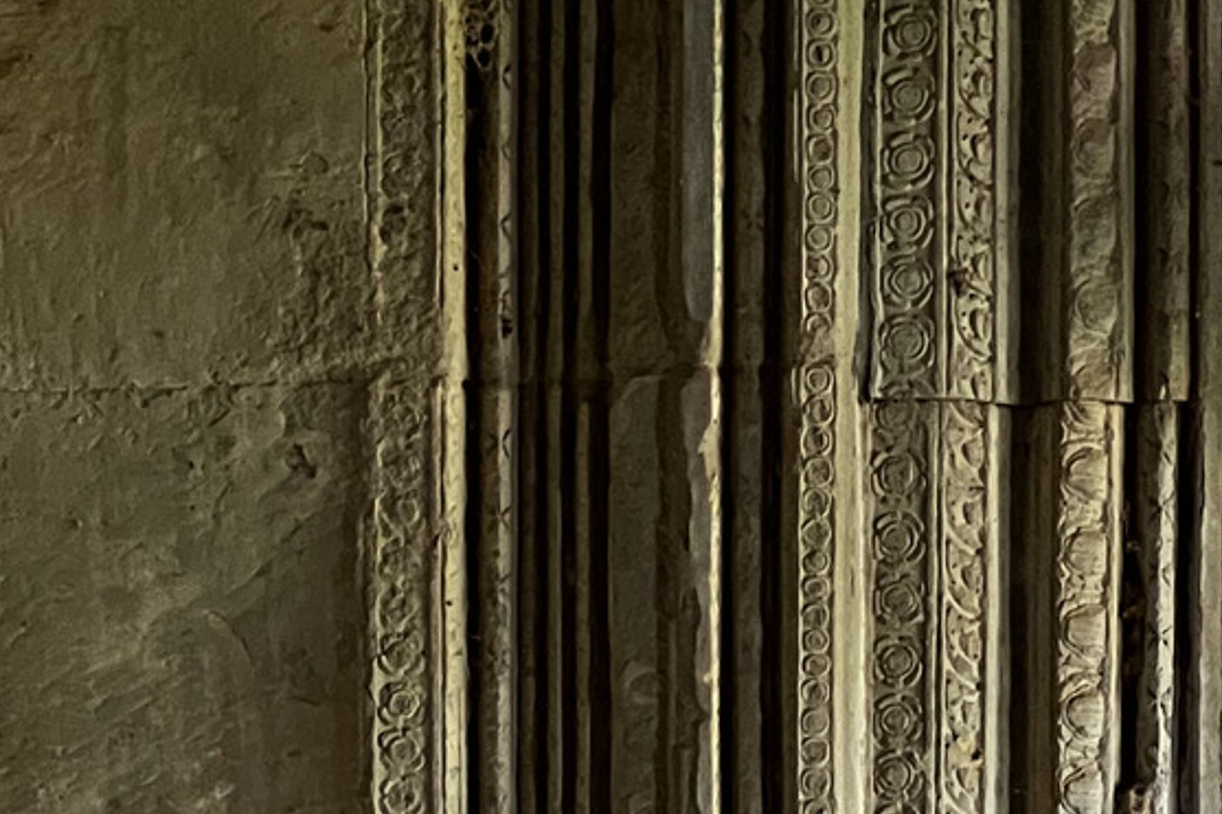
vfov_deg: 5.8
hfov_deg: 8.9
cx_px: -66
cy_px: 1689
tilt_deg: -2.4
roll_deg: +0.4
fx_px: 7804
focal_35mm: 230
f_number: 2.8
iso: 640
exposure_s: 1/60
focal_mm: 9
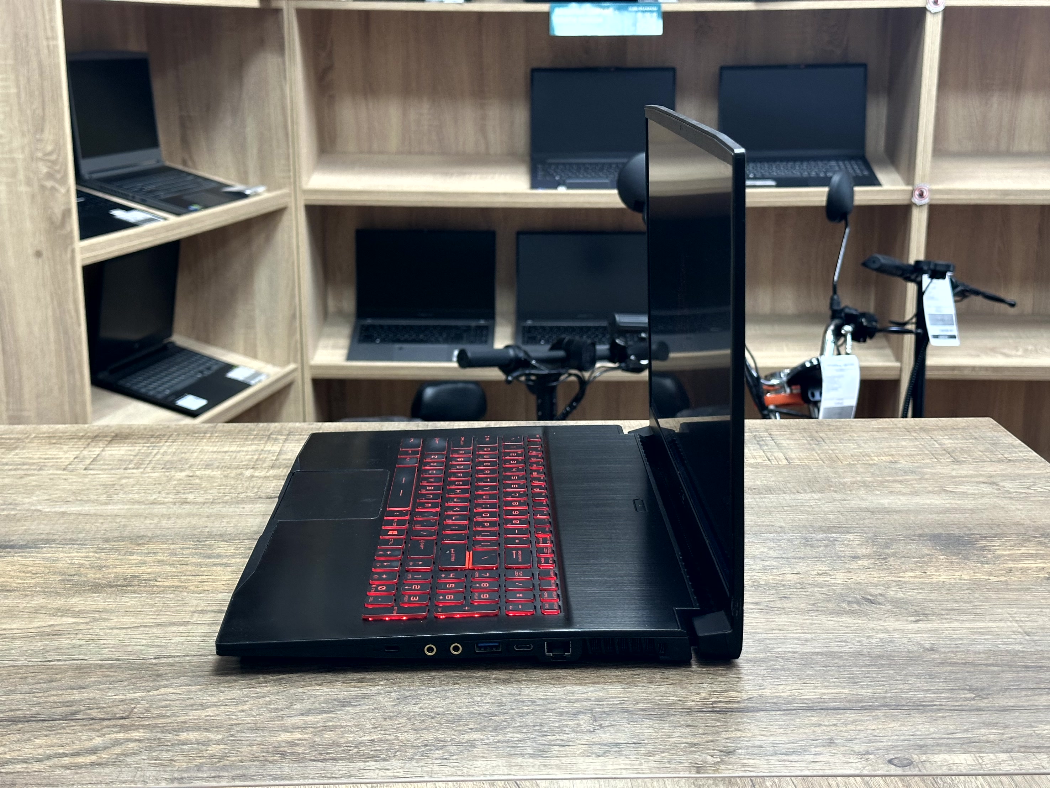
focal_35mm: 48
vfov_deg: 30.3
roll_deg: -0.6
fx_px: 1456
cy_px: 394
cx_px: 525
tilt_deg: -12.9
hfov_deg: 39.7
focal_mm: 6.86
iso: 160
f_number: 1.78
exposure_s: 1/50
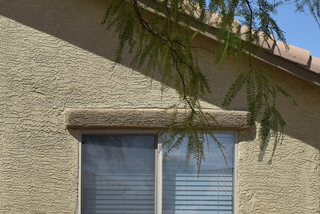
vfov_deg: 14.3
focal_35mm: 94
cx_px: -9
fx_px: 836
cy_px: 232
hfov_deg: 20.9
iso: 100
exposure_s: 1/200
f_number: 9
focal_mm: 24
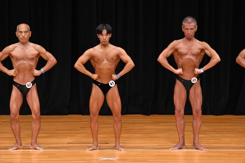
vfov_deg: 5.1
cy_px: 82
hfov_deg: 7.6
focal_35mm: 270
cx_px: 122
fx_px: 1837
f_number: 5.6
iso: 3200
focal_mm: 180
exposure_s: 1/400
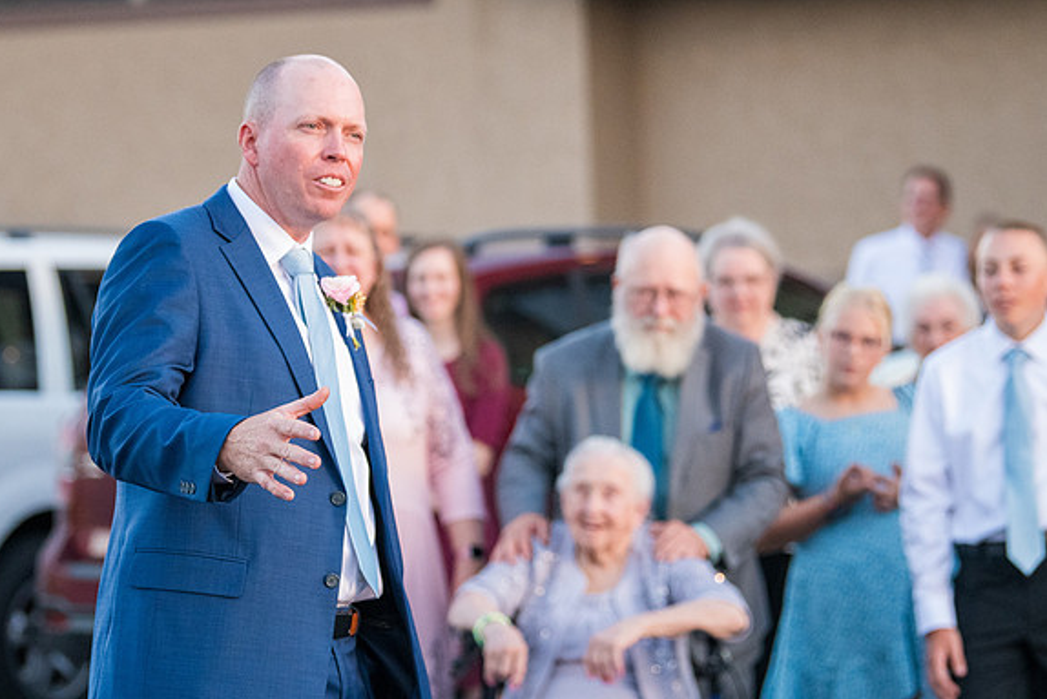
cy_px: 319
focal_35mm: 168
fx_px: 4887
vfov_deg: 8.2
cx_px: 488
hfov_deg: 12.2
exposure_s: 1/1600
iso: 4000
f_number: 2.8
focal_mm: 110
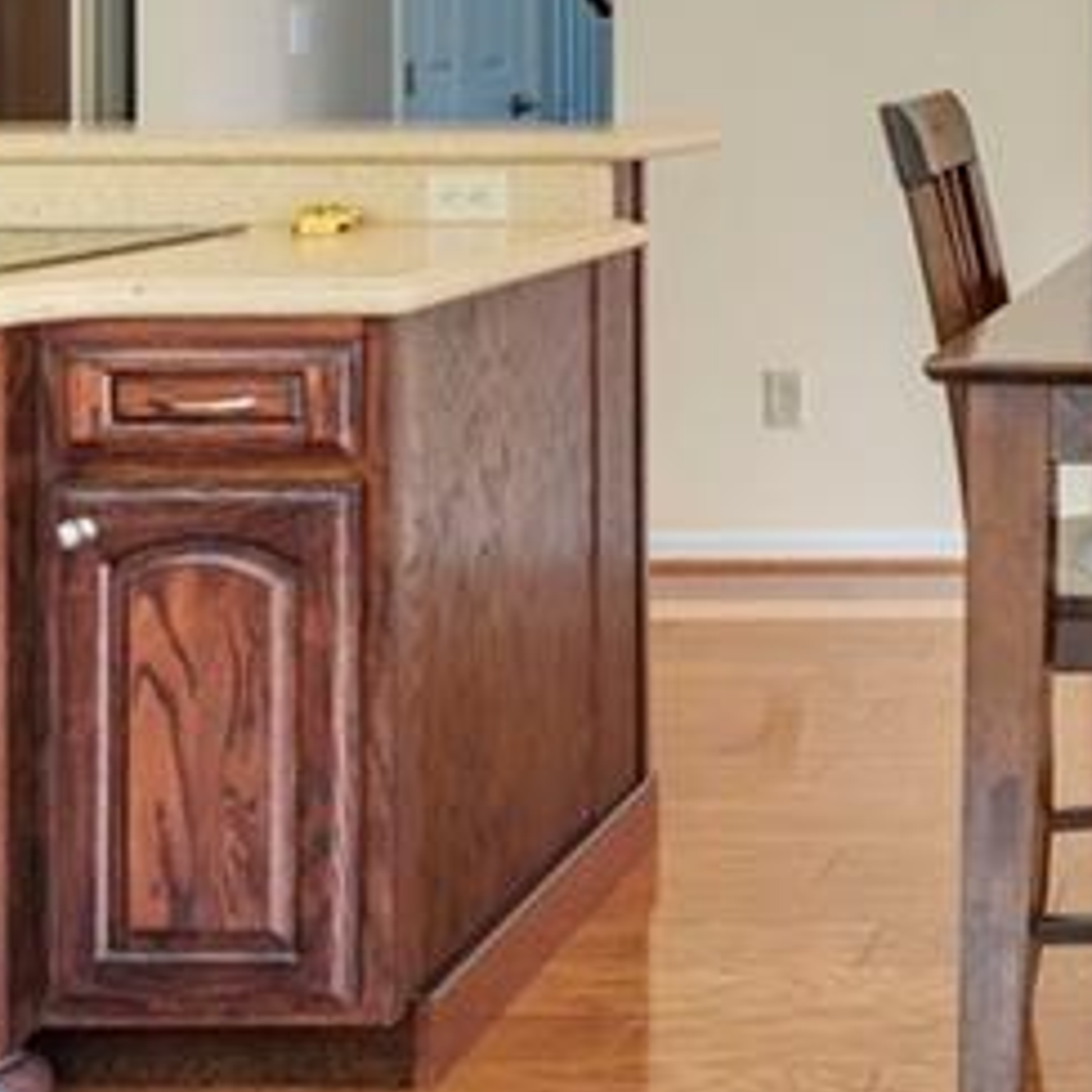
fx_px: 2034
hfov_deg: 25.6
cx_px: 1437
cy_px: 43
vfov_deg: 28.5
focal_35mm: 57
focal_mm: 16
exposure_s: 2
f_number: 8
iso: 200
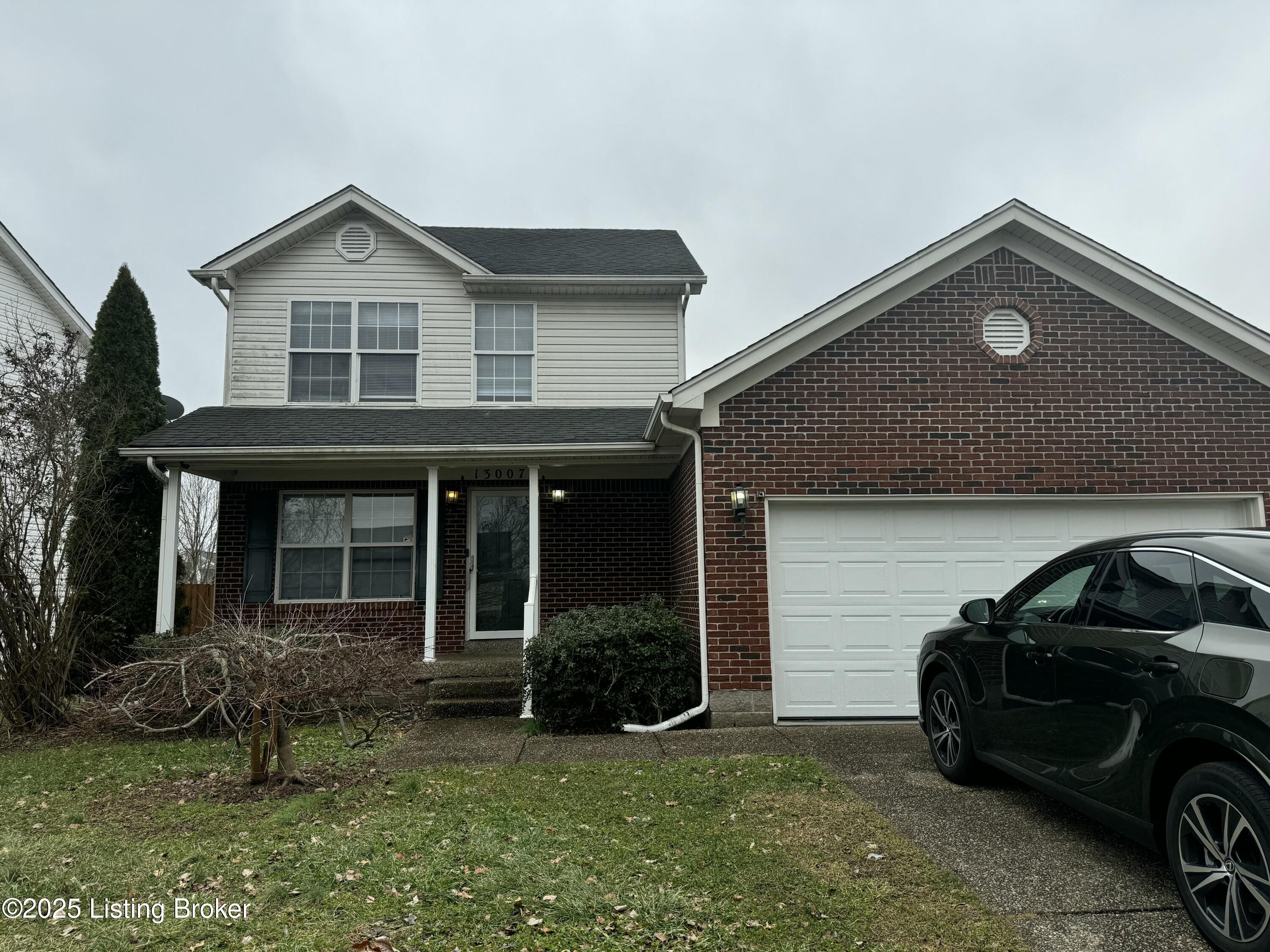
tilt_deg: +6.9
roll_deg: +1.0
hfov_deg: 71.6
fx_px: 881
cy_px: 476
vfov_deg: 56.8
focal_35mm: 24
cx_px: 635
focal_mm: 6.76
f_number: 1.78
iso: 80
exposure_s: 1/3096
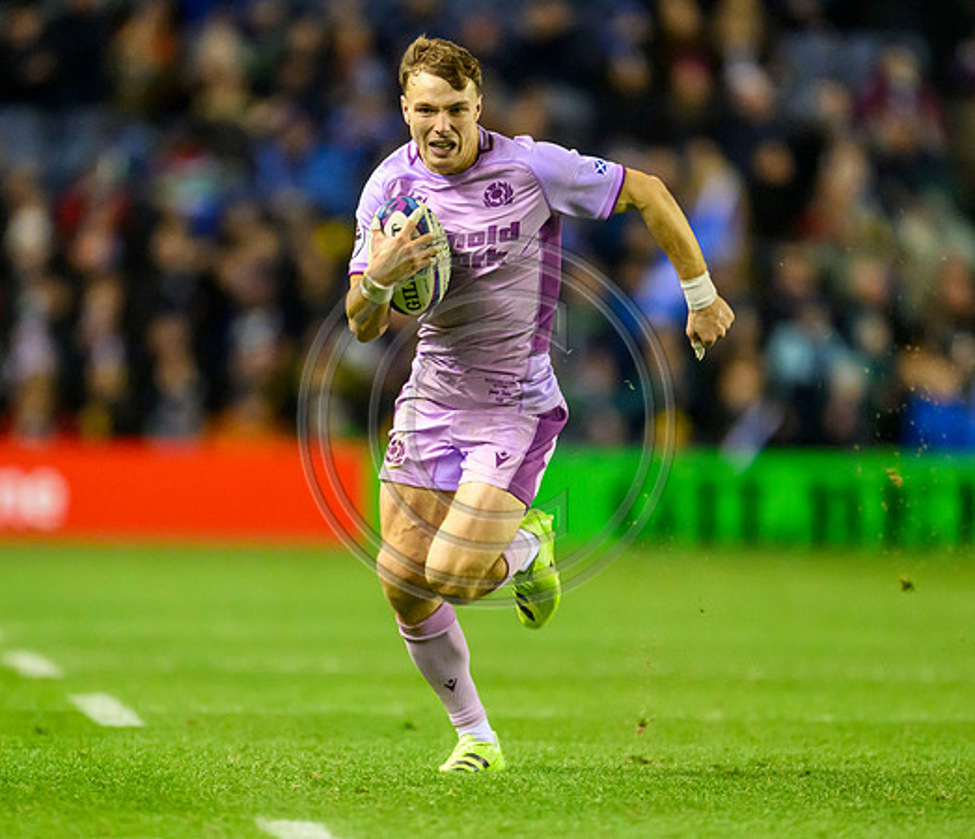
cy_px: 476
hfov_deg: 2.5
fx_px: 22500
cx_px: 517
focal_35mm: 757
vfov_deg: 2.1
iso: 10000
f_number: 4
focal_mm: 560
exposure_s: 1/1000
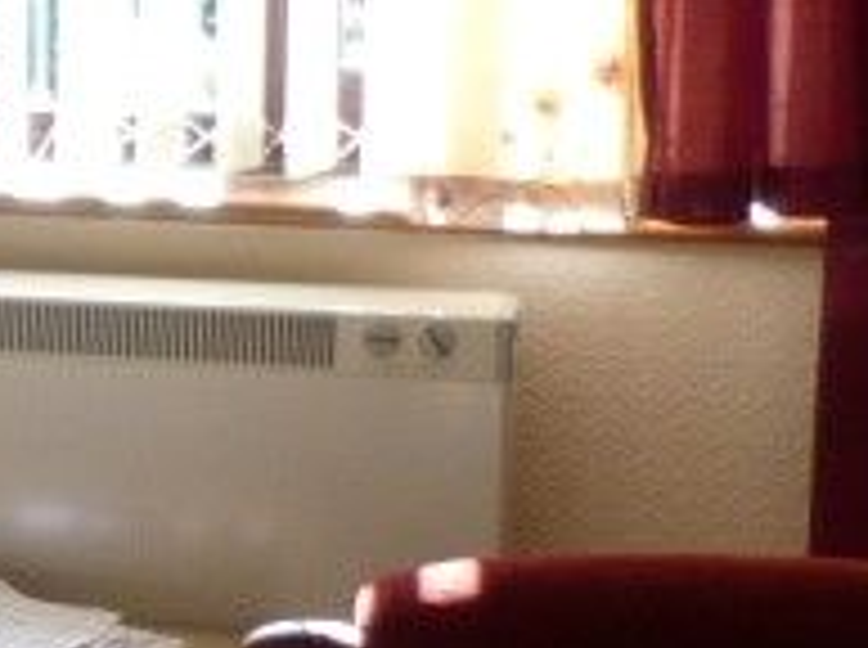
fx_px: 4680
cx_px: -1282
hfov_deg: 9.4
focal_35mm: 187
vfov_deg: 7.9
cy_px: 216
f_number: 2.8
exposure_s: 1/60
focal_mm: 4.5
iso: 80
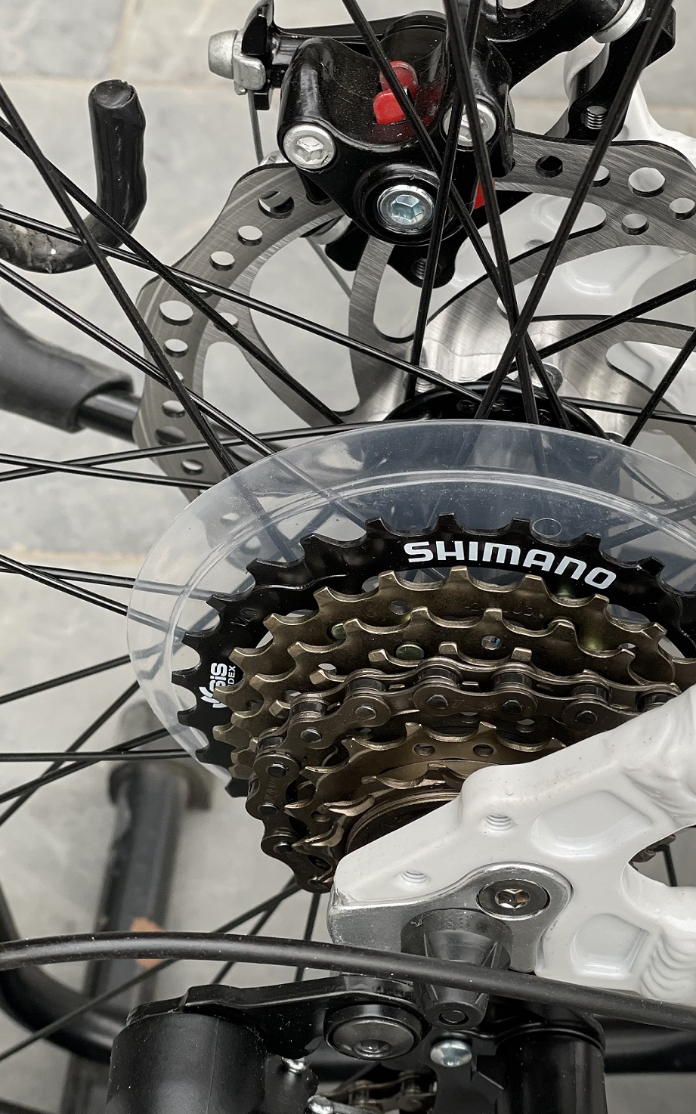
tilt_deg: -49.3
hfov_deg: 19.7
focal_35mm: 66
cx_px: 412
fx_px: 2003
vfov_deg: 31.1
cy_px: 542
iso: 40
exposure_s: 1/122
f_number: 2
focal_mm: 6
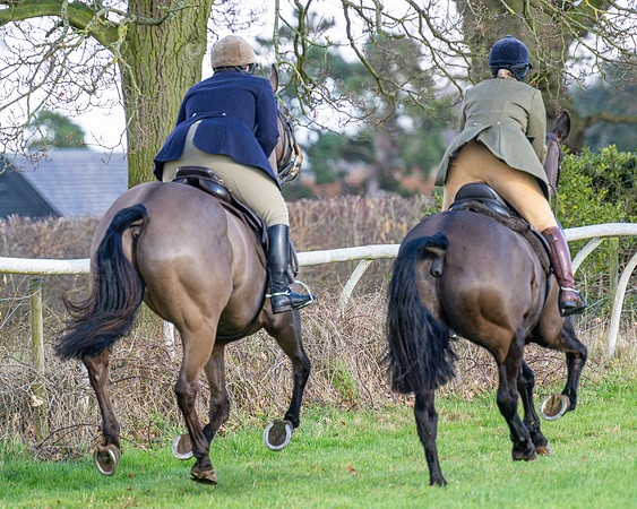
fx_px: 8155
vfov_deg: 3.6
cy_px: 254
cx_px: 327
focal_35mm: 433
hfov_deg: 4.5
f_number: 4
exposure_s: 1/1000
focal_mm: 250
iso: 800
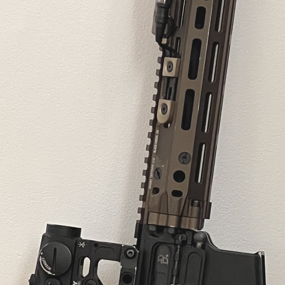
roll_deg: +0.1
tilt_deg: -5.3
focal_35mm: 290
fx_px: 2701
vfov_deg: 6.0
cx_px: 343
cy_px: 196
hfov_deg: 6.0
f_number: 2.8
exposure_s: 1/60
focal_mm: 9
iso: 320
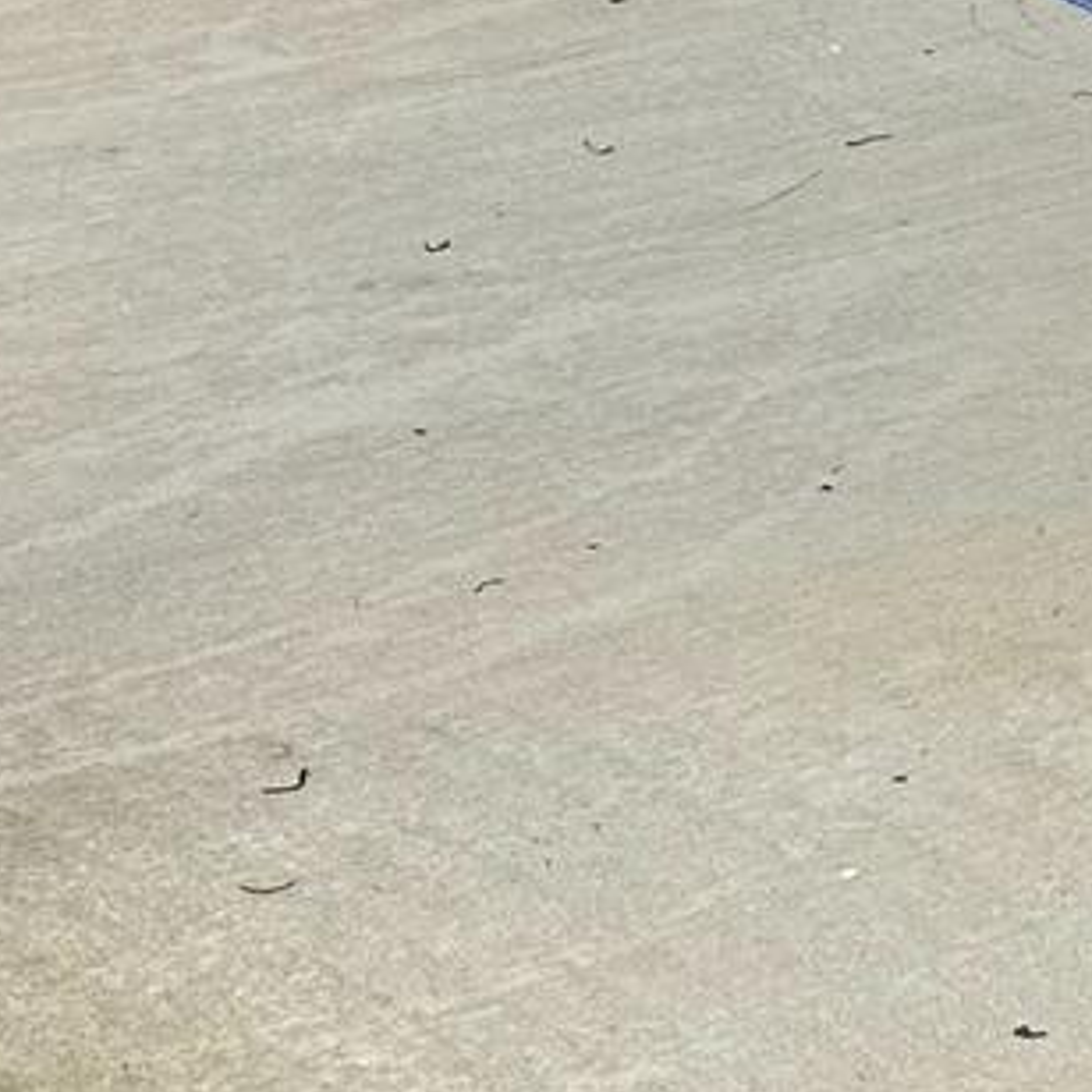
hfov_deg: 11.5
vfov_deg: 11.1
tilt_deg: -2.7
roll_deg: -1.9
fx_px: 5032
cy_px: -1216
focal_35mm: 141
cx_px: 1929
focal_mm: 6.86
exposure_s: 1/623
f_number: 1.78
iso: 80
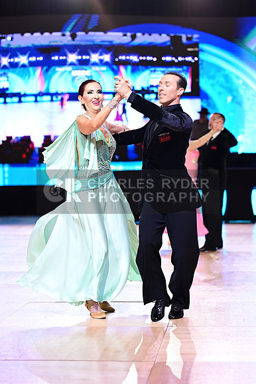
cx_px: 128
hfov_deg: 15.0
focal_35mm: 91
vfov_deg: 22.4
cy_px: 192
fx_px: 972
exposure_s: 1/500
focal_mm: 91
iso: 2000
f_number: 2.8
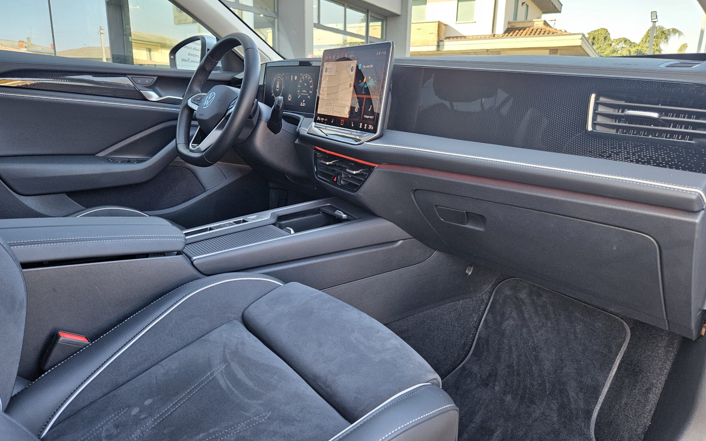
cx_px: 355
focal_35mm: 25
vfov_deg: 49.3
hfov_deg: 72.6
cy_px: 215
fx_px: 481
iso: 100
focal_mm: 5.4
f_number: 1.8
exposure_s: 1/100
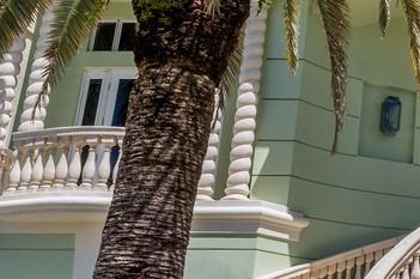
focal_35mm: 73
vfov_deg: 18.6
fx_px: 850
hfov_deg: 24.6
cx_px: 526
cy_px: 90
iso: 100
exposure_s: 1/125
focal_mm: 16
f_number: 11
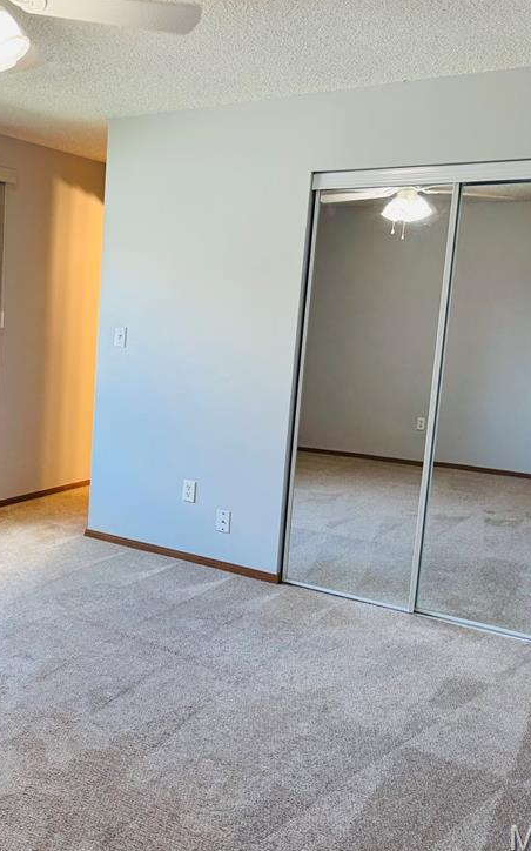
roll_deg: -1.6
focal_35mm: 36
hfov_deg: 33.0
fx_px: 834
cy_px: 411
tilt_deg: -9.1
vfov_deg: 54.0
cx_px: 26
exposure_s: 1/120
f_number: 1.78
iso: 160
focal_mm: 6.76
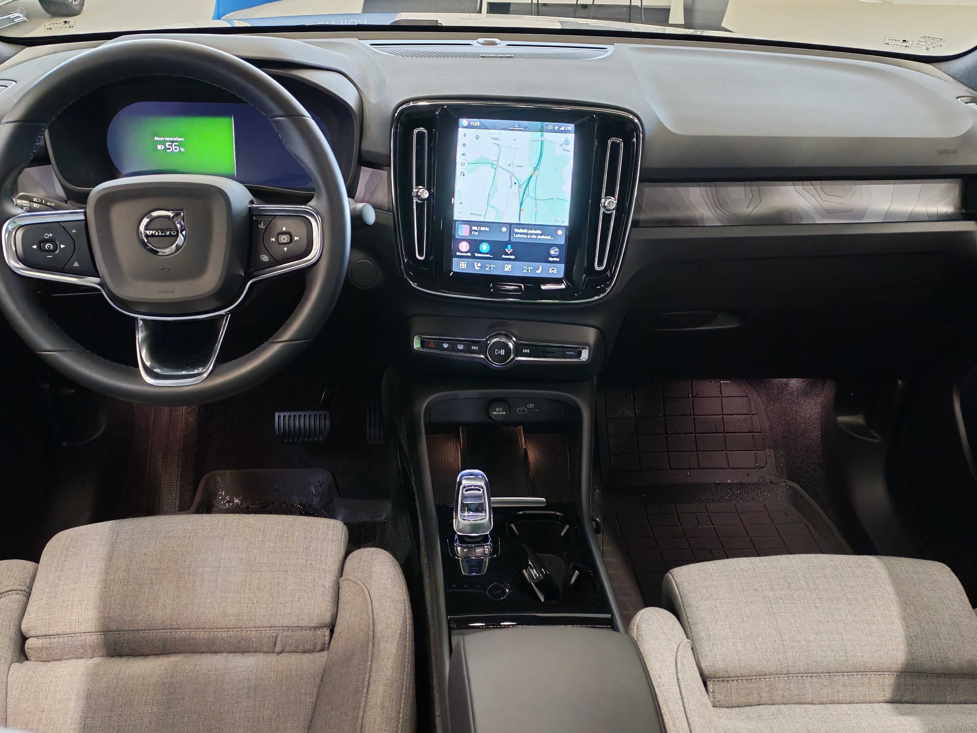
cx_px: 488
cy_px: 366
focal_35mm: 34
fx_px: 960
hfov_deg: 54.0
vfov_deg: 41.8
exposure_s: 1/100
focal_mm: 6.12
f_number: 1.9
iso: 1250
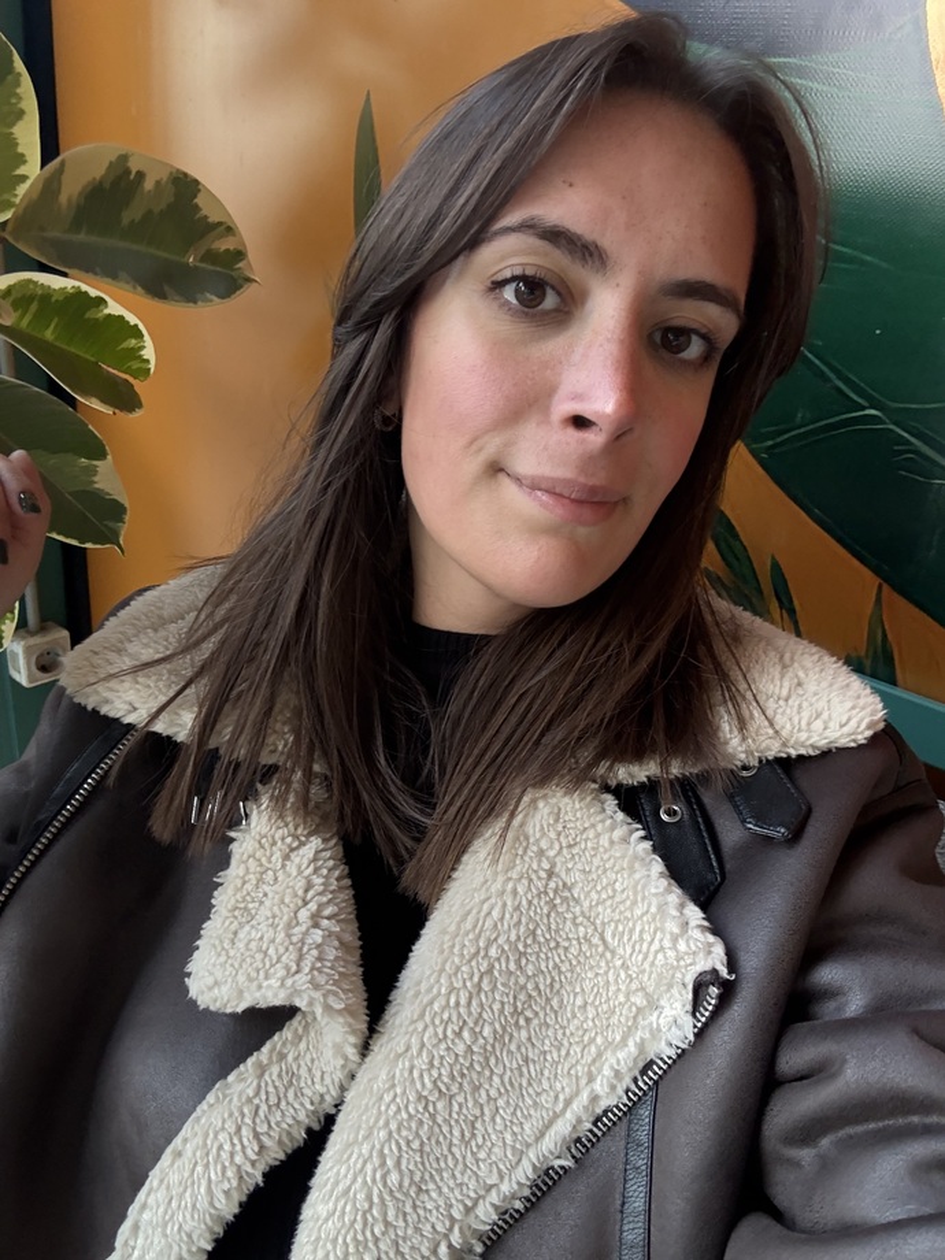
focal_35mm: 23
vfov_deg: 73.9
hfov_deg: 58.9
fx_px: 837
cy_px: 630
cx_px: 472
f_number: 1.9
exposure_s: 1/60
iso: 160
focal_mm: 2.69
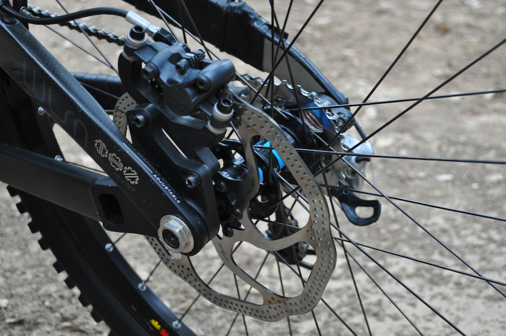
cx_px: 259
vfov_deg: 24.5
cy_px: 164
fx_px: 772
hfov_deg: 36.3
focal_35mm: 55
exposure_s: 1/30
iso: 800
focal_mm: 32
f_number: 4.8
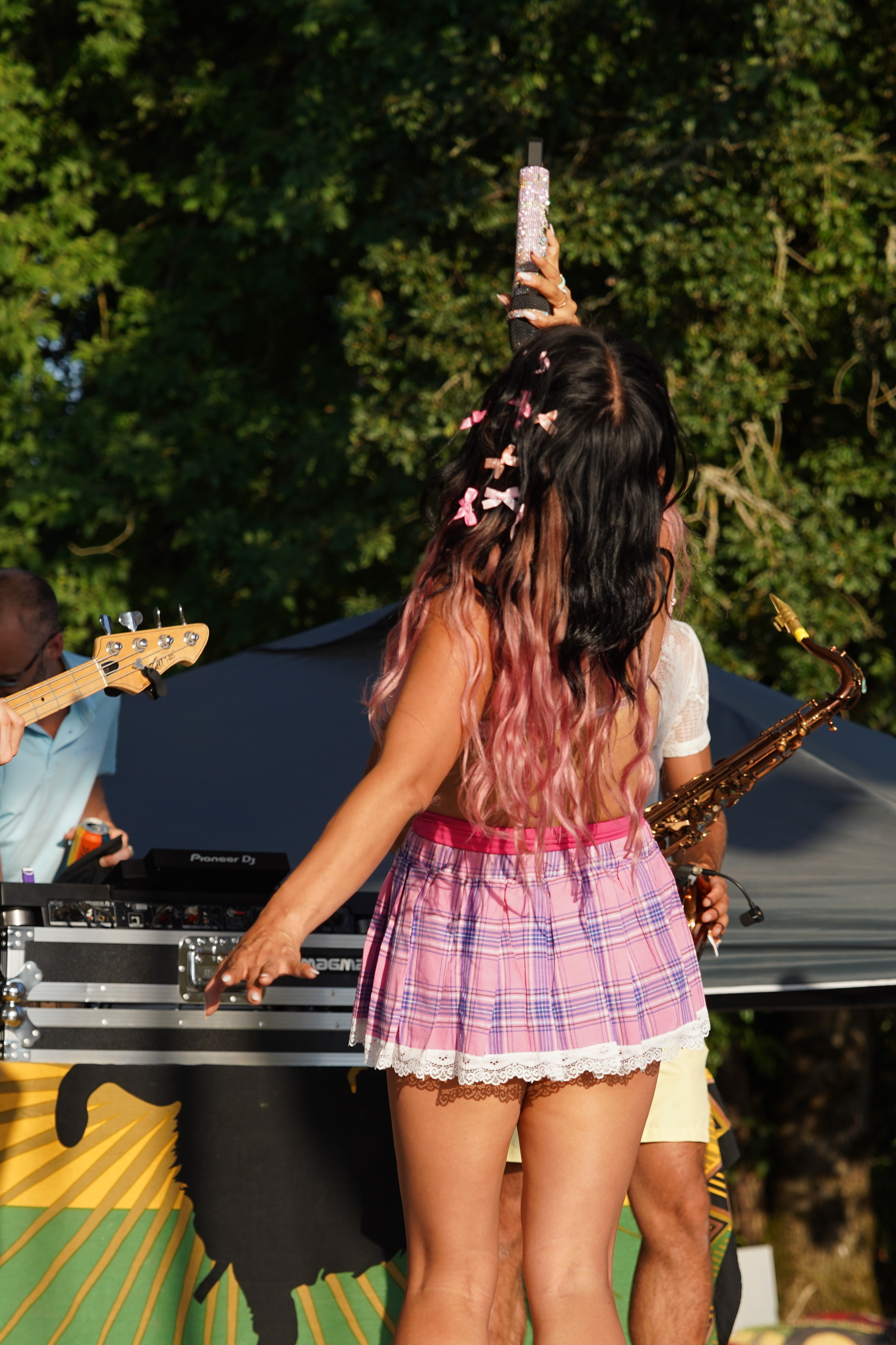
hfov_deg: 8.7
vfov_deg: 13.0
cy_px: 673
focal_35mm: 158
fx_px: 5898
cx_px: 573
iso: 100
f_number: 5.6
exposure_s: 1/320
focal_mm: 105
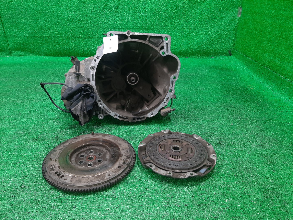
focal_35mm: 26
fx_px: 220
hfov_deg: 67.3
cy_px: 110
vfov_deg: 53.1
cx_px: 146
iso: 142
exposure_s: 1/50
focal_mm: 3.93
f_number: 1.7
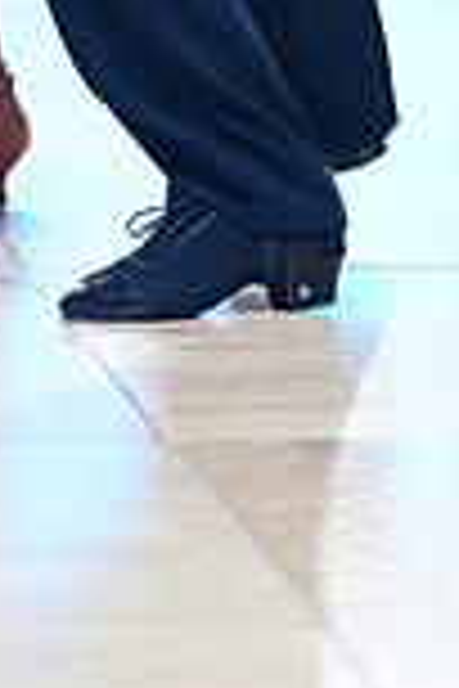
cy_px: -535
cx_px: 43
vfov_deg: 5.7
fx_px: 6808
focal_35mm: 356
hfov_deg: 3.9
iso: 2000
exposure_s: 1/500
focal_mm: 94
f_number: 2.8
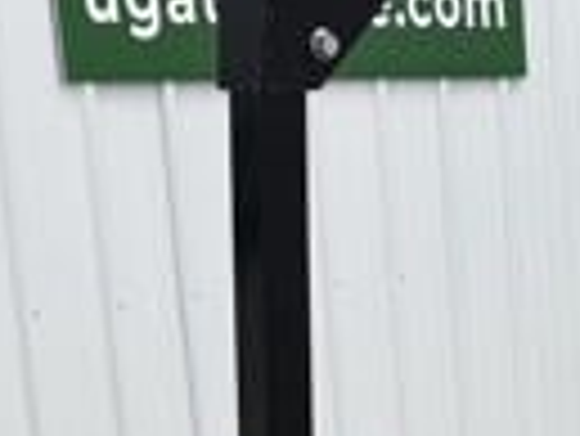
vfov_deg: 9.1
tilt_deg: -20.8
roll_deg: -0.7
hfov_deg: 12.5
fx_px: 2499
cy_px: 975
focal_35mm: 149
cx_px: 908
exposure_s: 1/120
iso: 80
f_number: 1.78
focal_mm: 6.76
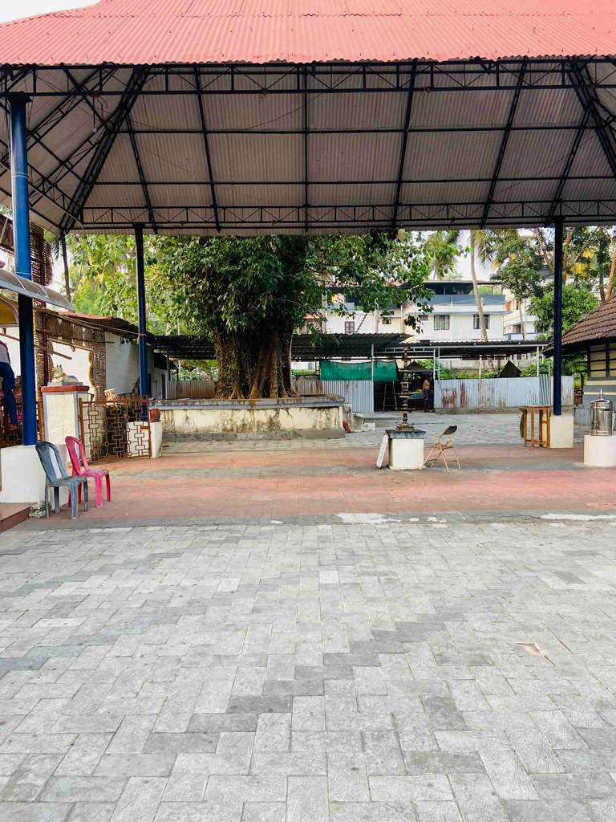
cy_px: 411
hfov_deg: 53.1
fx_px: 617
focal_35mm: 26
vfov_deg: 67.3
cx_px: 308
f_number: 1.8
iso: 80
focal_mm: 4.25
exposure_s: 1/121
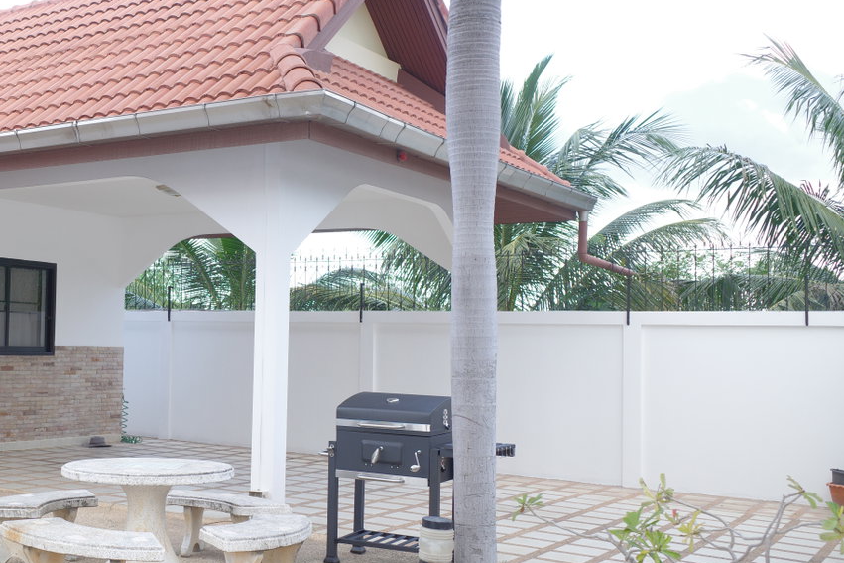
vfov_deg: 29.2
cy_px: 276
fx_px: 1078
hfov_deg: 40.7
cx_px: 154
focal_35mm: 46
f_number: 2.8
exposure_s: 1/200
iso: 200
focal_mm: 18.3
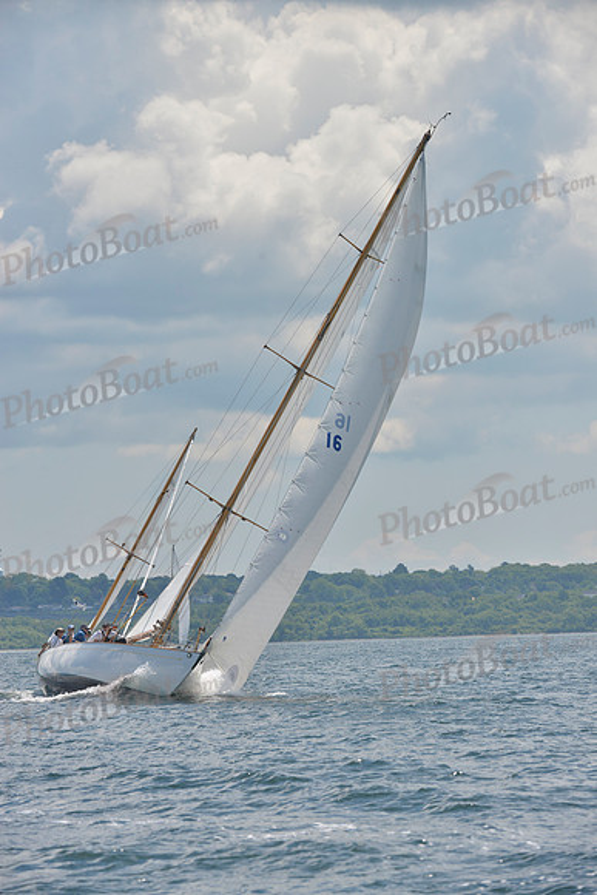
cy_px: 448
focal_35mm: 200
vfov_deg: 10.3
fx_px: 4972
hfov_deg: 6.9
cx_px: 298
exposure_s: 1/1000
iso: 280
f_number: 8
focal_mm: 200
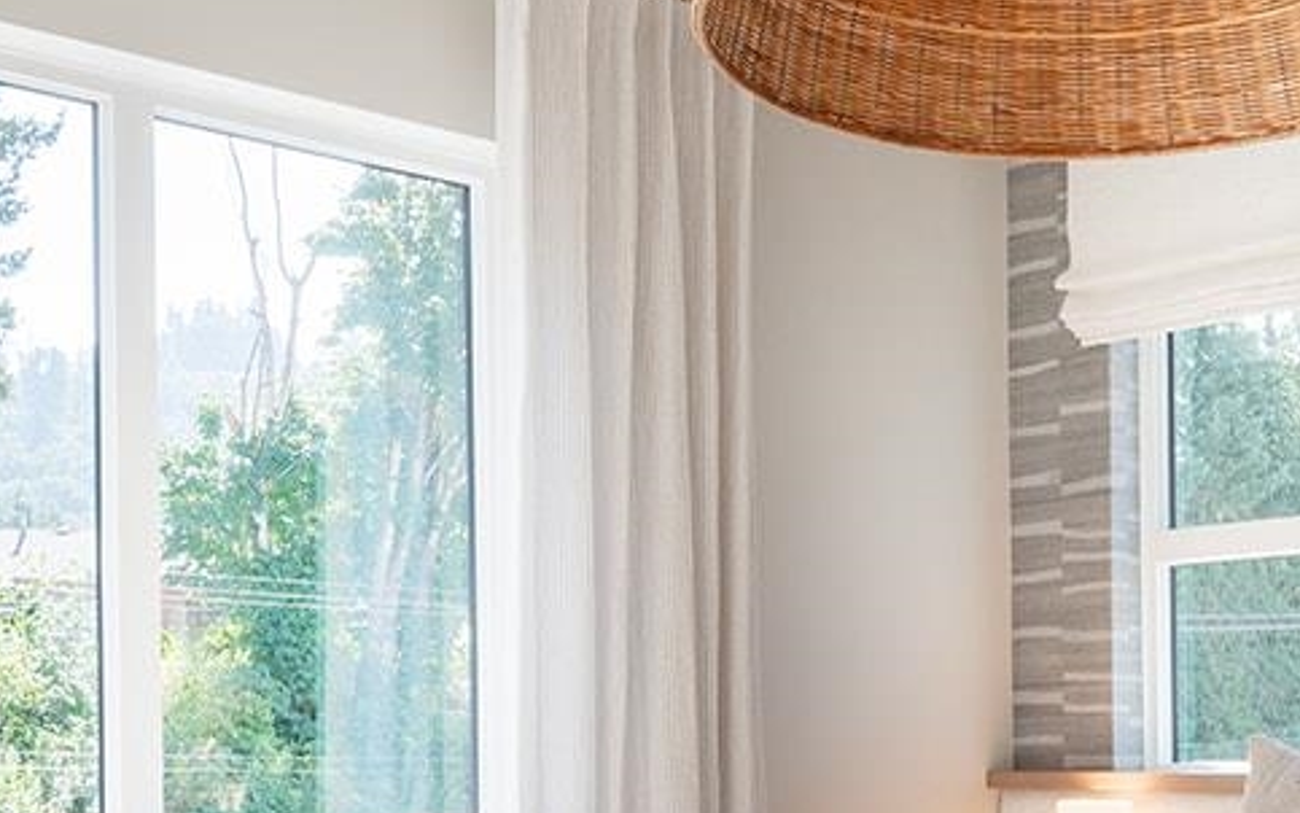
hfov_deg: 36.7
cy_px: 728
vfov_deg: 23.4
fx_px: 1913
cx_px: 961
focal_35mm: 54
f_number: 18
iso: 400
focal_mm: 16
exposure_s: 1/30
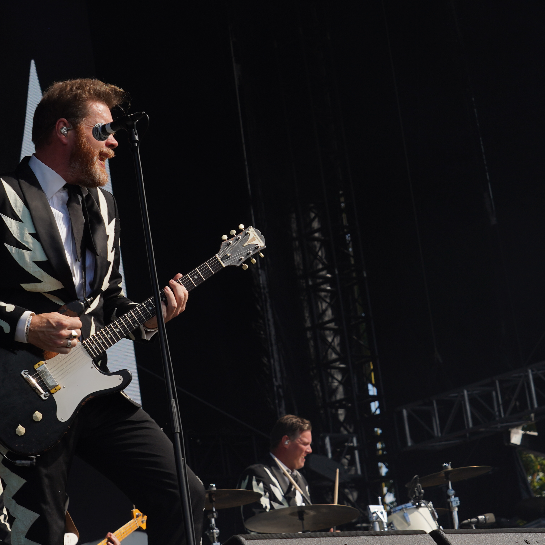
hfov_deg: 15.6
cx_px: 302
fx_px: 1995
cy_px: 266
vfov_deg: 15.6
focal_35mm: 112
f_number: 8
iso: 100
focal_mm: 67
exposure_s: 1/320
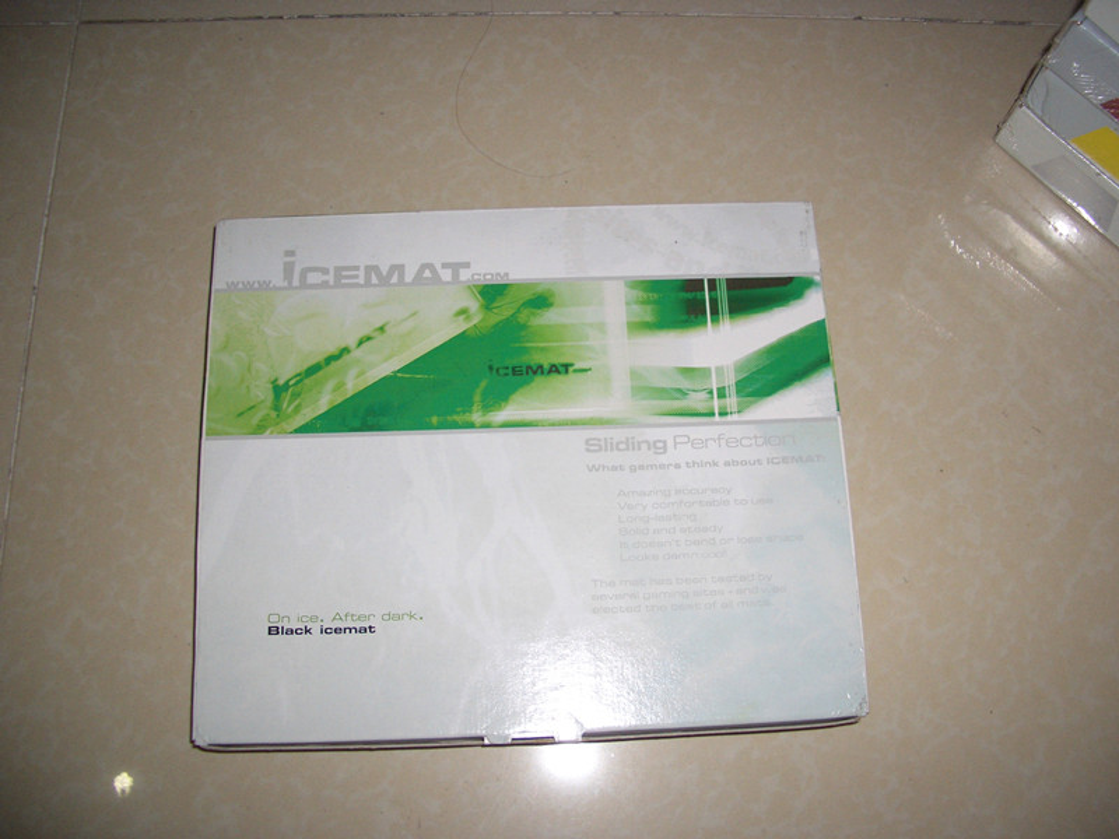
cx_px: 560
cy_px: 420
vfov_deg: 40.7
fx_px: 1131
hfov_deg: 52.6
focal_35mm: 35
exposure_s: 1/60
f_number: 2.6
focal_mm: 5.8
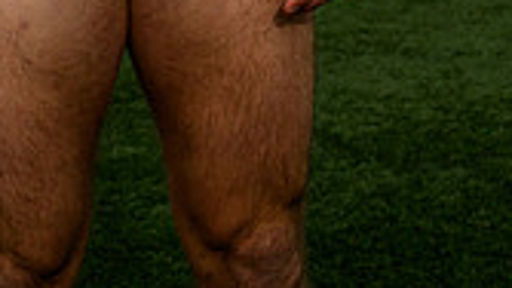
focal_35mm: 164
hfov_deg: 13.1
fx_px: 2227
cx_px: 175
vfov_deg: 7.0
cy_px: -358
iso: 320
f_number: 9
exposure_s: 1/200
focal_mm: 58
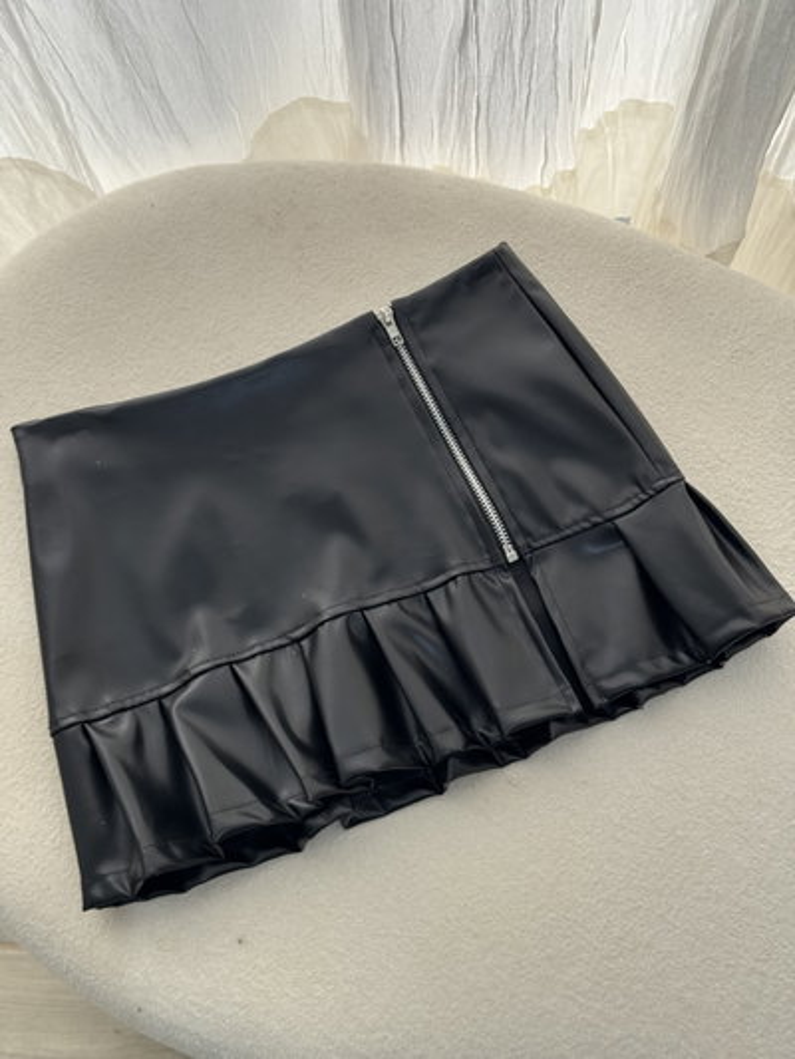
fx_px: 1469
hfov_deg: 30.3
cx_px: 398
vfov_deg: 39.6
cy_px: 530
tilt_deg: -74.2
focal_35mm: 48
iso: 80
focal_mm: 6.76
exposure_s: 1/172
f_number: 1.78
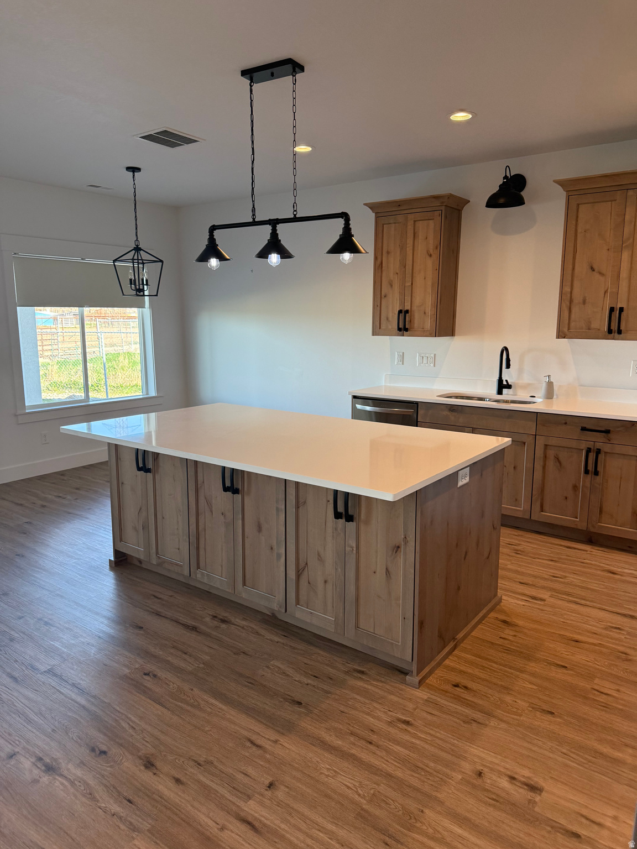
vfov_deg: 71.6
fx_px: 589
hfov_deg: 56.8
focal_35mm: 24
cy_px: 424
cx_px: 318
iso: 200
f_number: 1.78
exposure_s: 1/203
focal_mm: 6.76
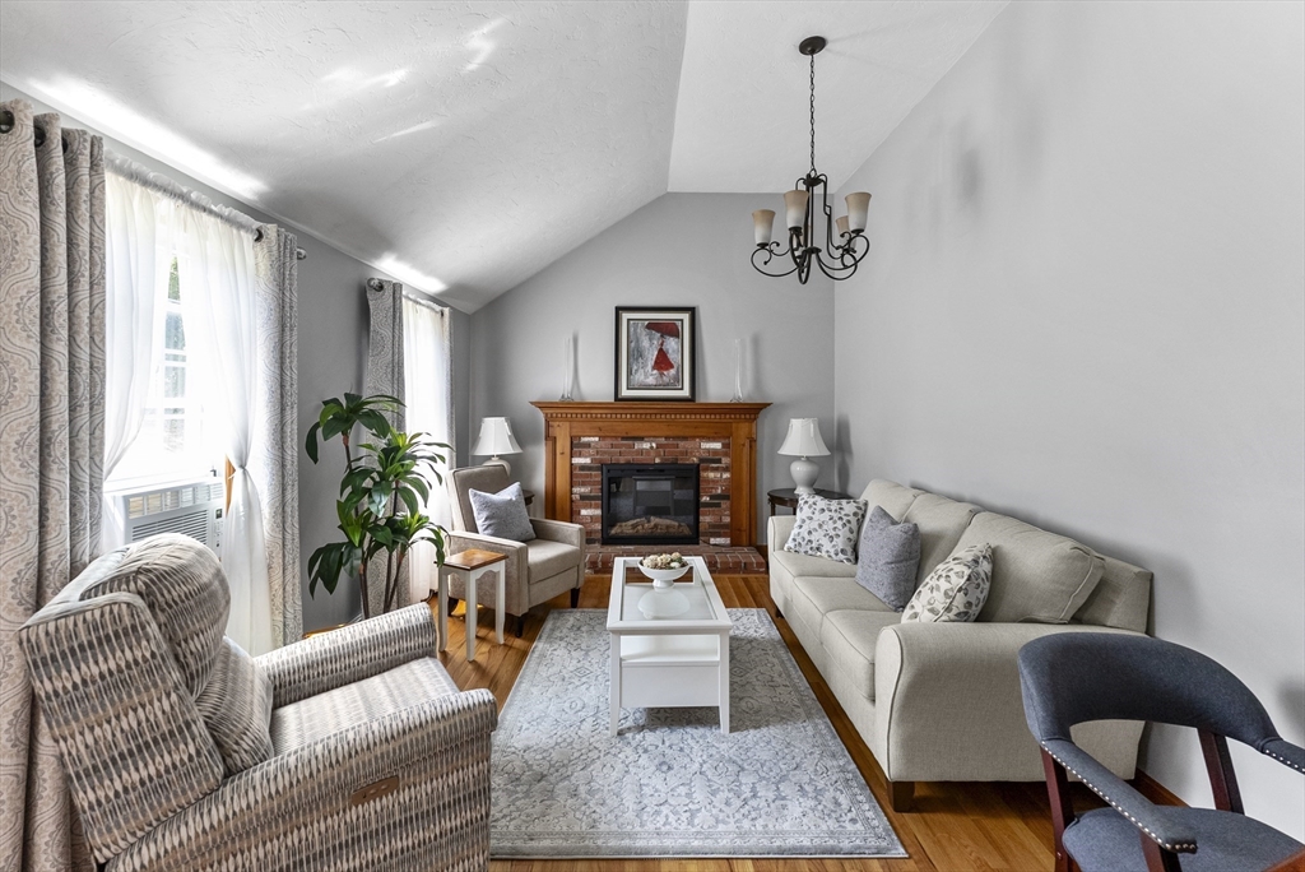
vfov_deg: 81.3
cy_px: 436
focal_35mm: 14
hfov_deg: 104.2
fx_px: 508
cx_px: 652
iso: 640
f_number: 4.5
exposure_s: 1/50
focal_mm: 14
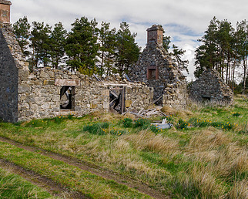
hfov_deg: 38.7
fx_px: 353
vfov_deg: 31.5
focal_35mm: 48
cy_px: 90
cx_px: 133
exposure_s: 1/320
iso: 400
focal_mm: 12
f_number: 5.6
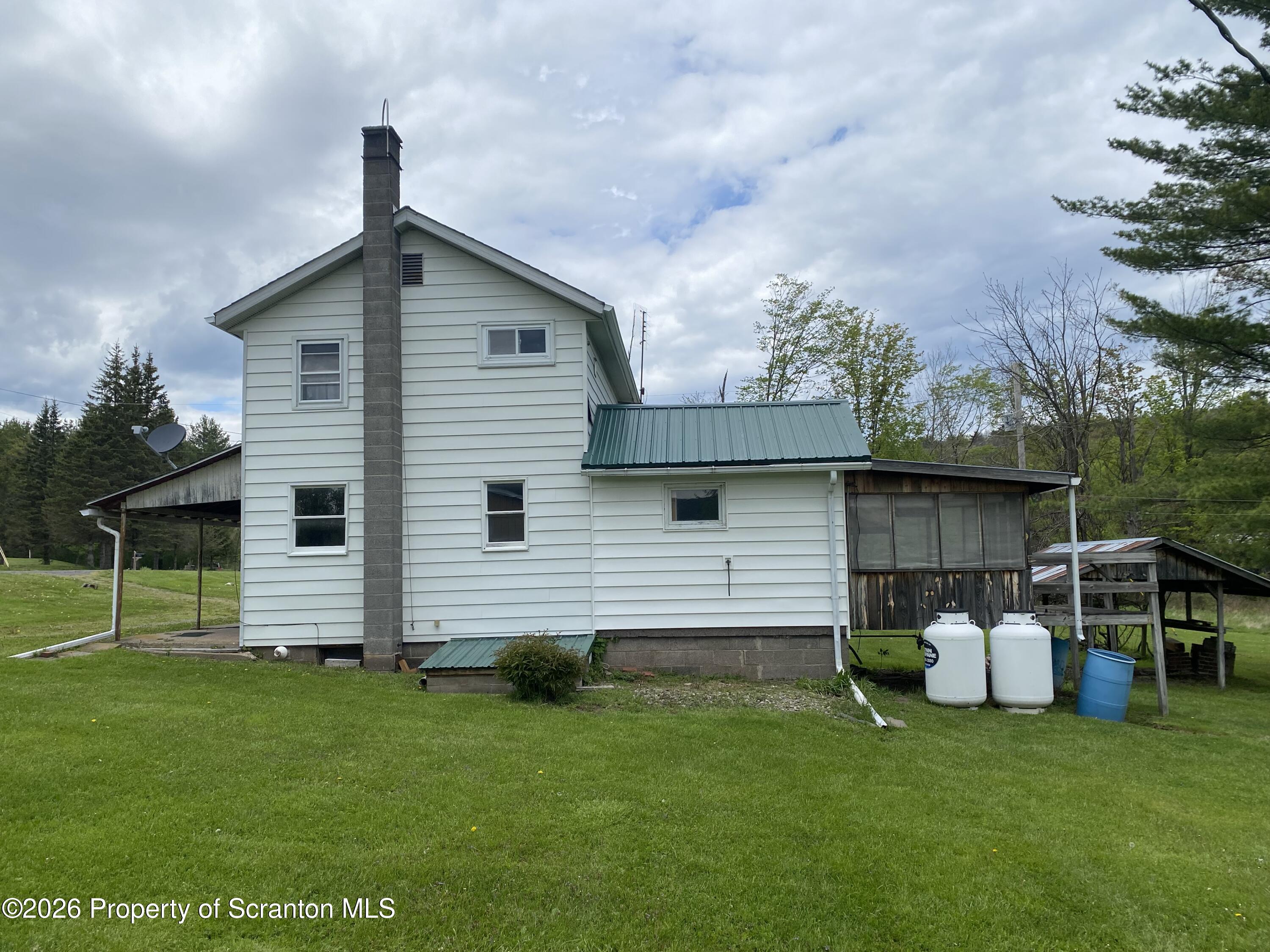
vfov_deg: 53.1
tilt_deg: +1.0
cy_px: 476
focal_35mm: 26
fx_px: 954
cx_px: 635
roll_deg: -0.1
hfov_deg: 67.3
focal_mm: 4.25
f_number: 1.8
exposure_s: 1/3984
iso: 32
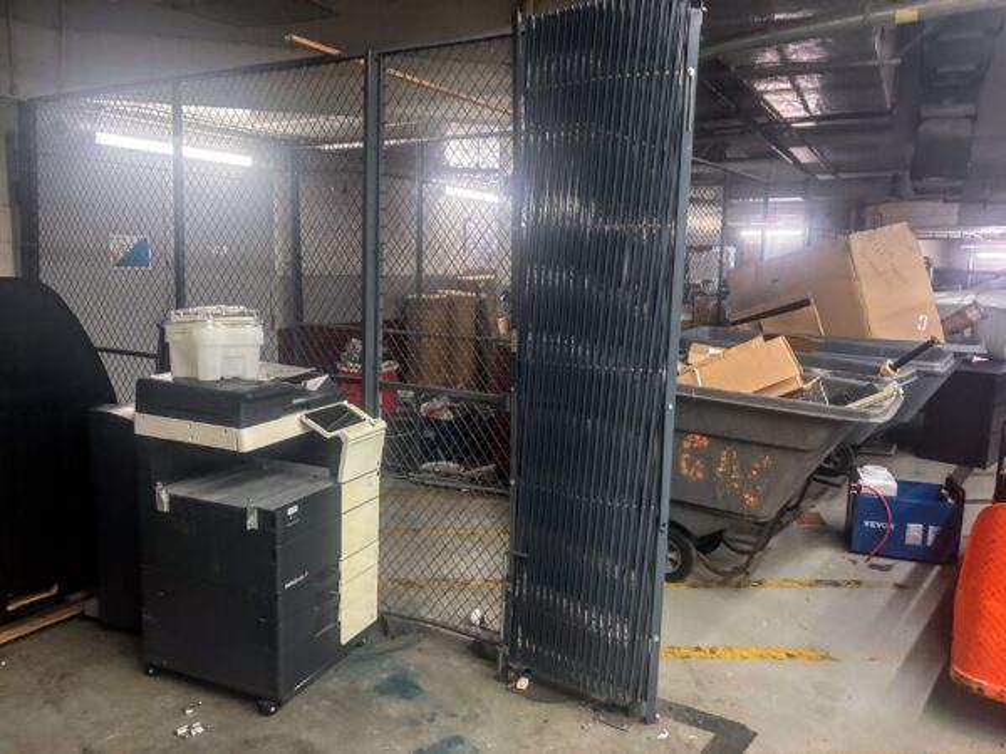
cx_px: 503
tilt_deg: -10.3
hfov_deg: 67.3
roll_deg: -0.8
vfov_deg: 53.1
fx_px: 756
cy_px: 377
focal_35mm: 26
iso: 500
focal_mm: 5.96
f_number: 1.6
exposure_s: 1/60
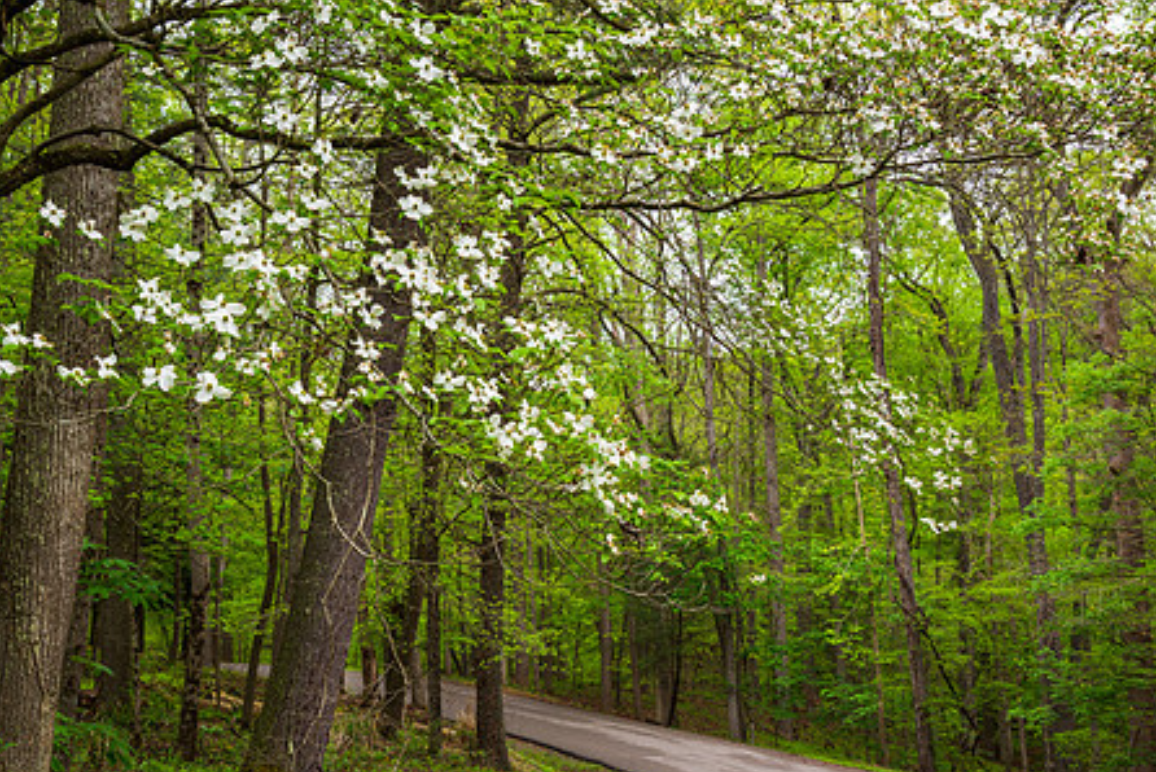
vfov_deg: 26.0
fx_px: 1671
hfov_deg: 38.0
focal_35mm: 52
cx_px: 469
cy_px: 418
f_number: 11
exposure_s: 1/5
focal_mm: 40
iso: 64
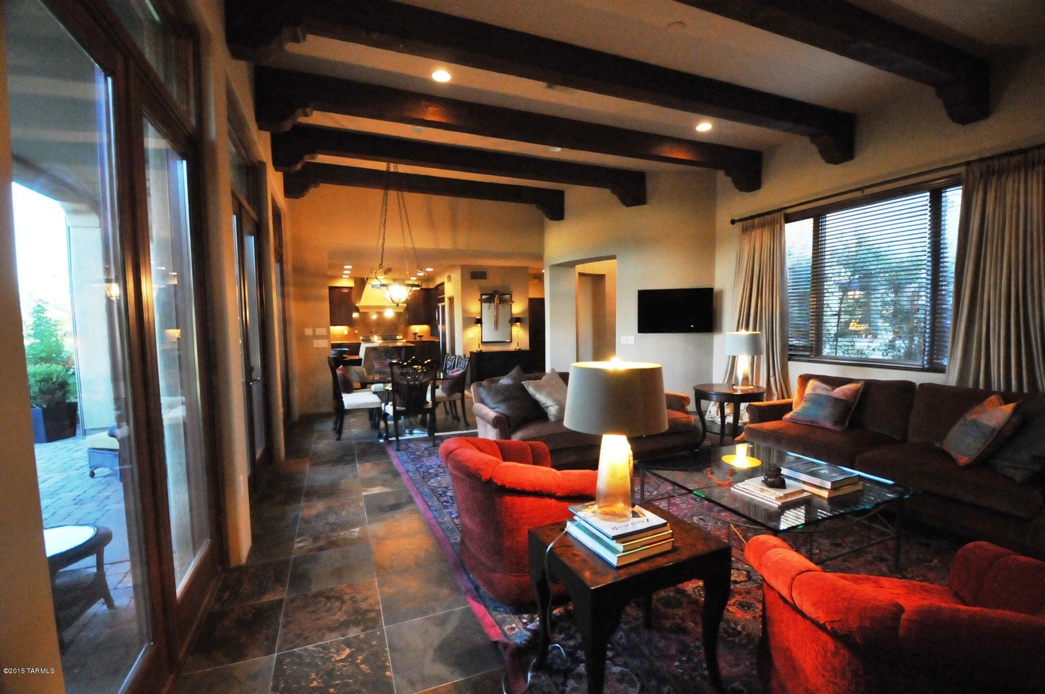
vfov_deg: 77.2
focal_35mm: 15
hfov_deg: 100.5
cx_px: 522
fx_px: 435
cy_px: 347
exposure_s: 1/200
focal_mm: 10
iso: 3200
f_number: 3.5
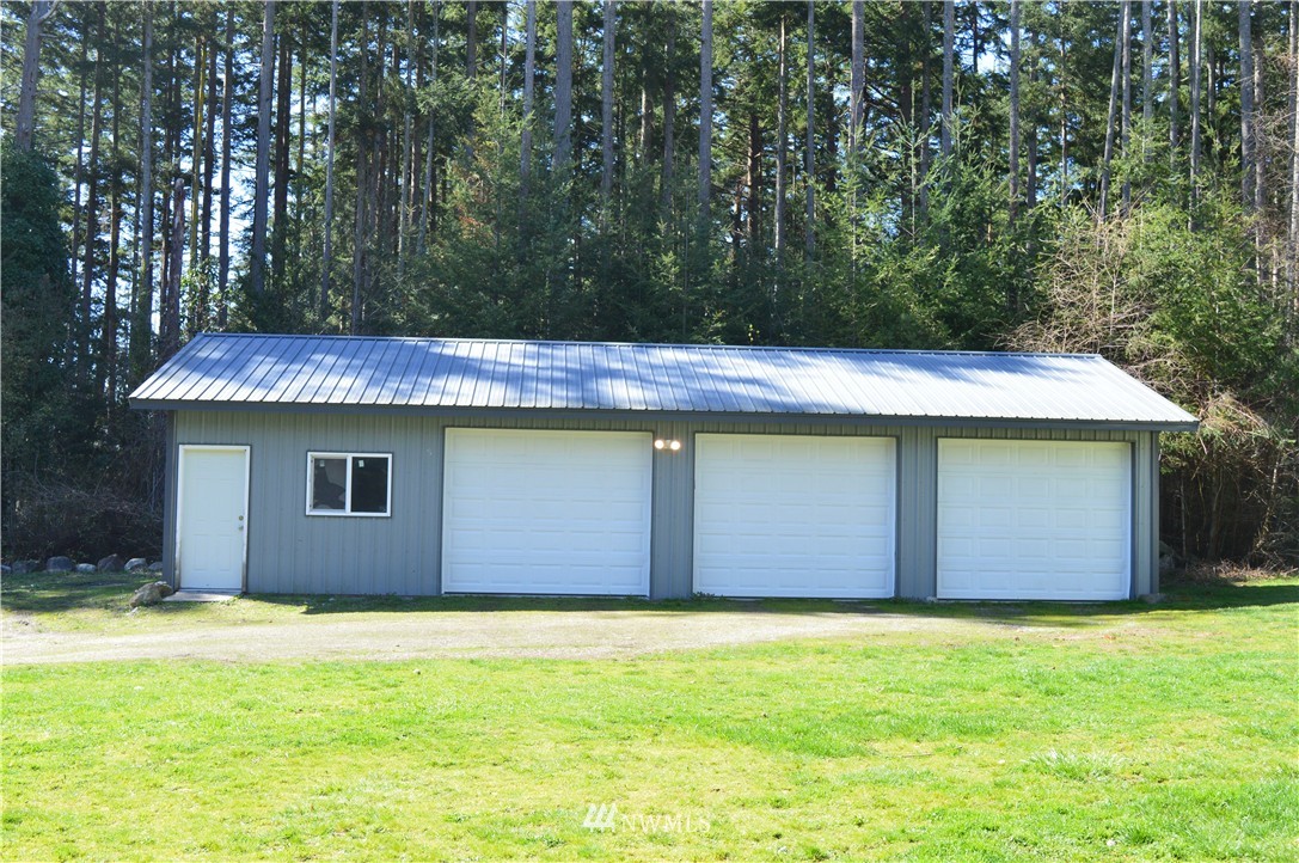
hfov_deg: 46.4
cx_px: 650
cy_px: 432
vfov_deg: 31.8
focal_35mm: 42
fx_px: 1514
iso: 400
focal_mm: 28
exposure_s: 1/200
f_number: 10
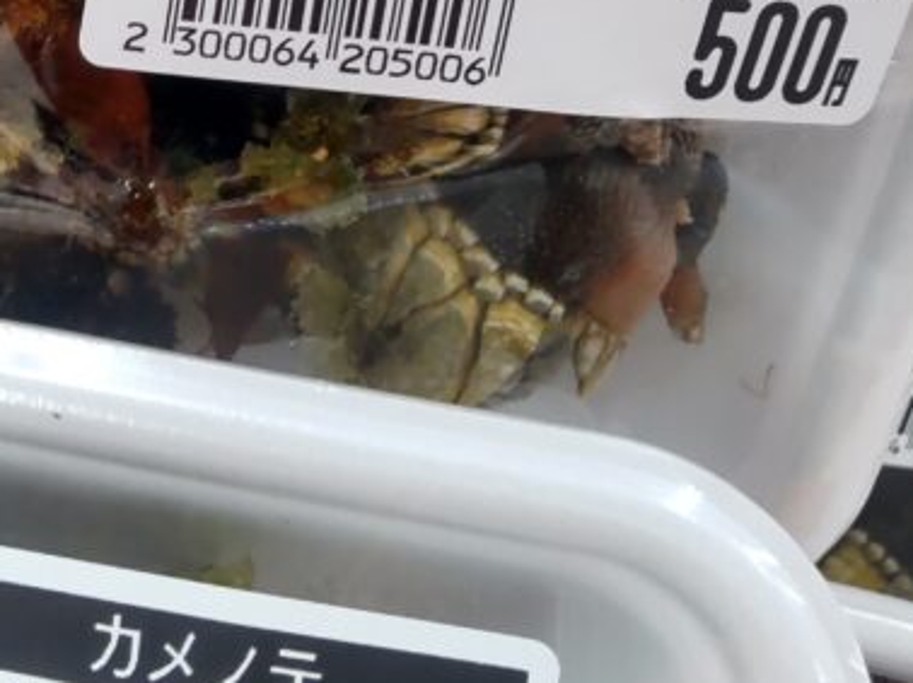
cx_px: -135
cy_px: -152
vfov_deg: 22.1
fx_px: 1608
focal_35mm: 61
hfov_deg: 28.3
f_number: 2
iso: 145
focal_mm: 3.43
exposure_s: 1/50
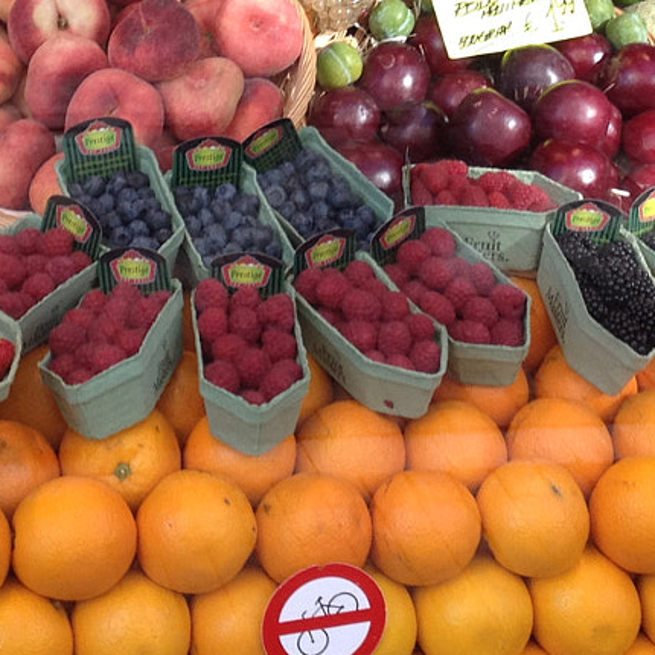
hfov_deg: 15.1
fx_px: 2462
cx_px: 379
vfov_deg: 14.9
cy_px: -6
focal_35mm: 115
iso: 50
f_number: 2.4
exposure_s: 1/157
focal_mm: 4.28
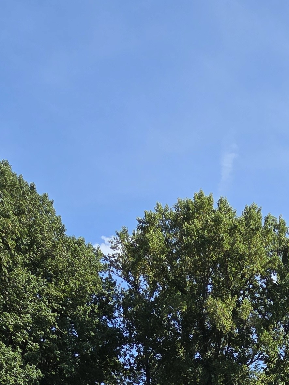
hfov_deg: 31.4
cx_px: 257
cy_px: 619
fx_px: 490
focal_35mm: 44
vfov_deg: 26.1
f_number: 2.2
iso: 50
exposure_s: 1/1449
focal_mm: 2.2
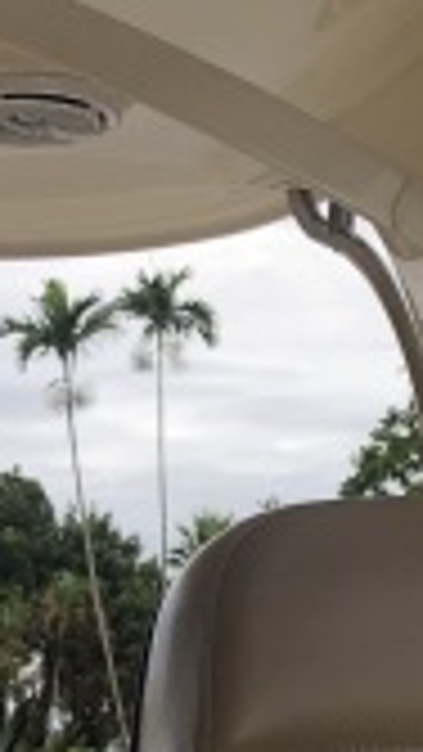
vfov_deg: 14.3
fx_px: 2910
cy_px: 878
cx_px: 261
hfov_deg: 8.3
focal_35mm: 146
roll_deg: +1.5
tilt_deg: -2.1
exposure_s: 1/511
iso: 20
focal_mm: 3.99
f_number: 1.8
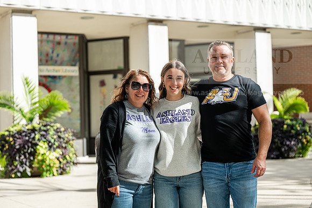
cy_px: 104
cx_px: 156
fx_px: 624
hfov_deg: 28.1
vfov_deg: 18.9
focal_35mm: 72
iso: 125
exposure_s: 1/640
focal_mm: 72
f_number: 3.2
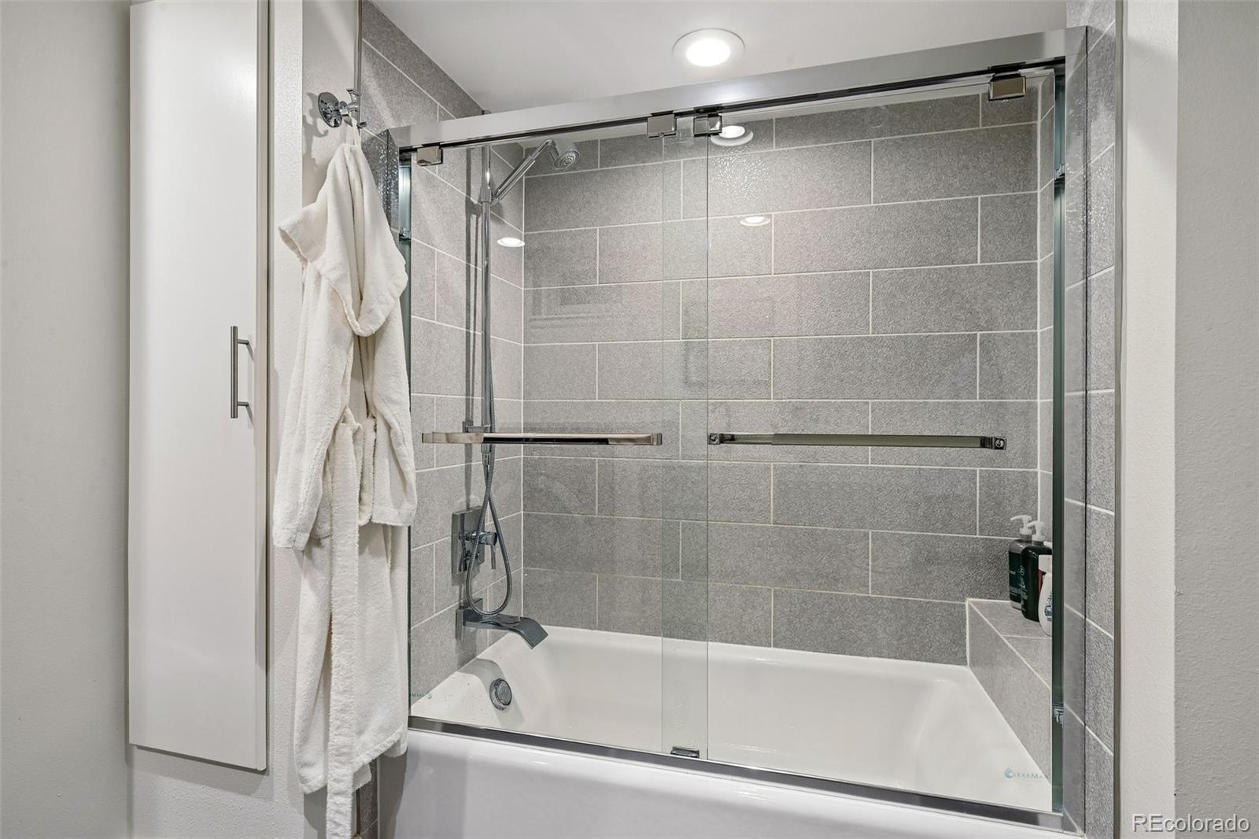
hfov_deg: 93.3
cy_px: 420
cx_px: 630
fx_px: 594
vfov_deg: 70.4
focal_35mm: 17
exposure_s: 1/13
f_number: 10
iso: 400
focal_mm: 17
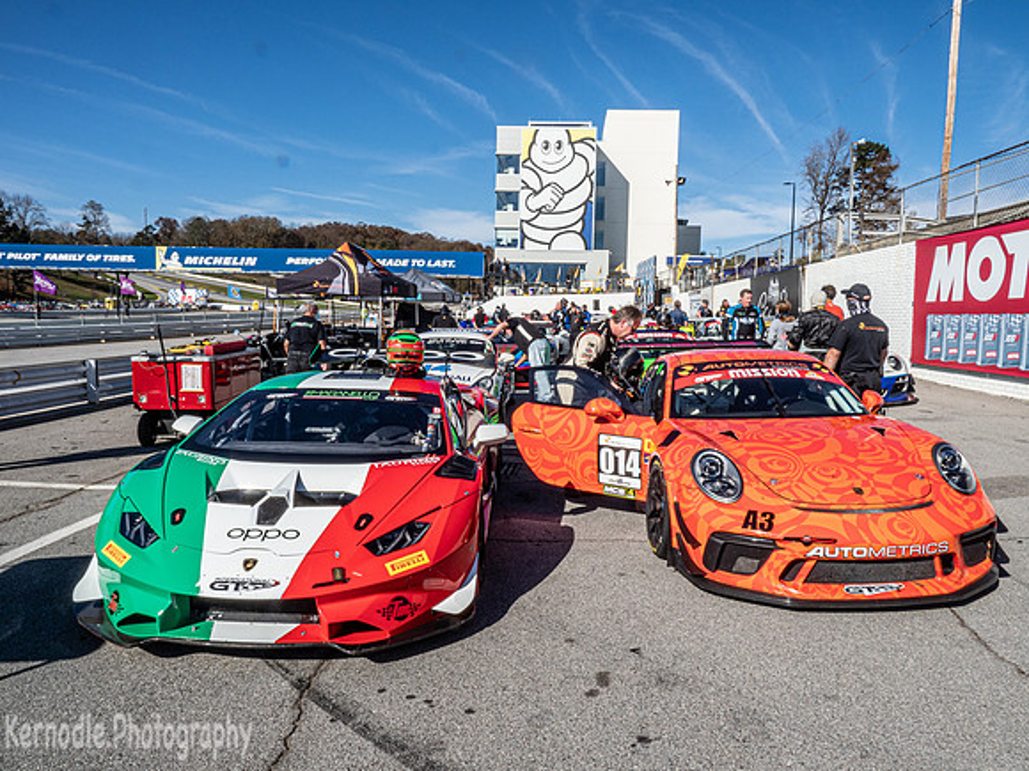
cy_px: 386
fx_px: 713
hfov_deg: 71.6
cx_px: 514
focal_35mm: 24
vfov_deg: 56.8
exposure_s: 1/60
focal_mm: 12
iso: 200
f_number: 22
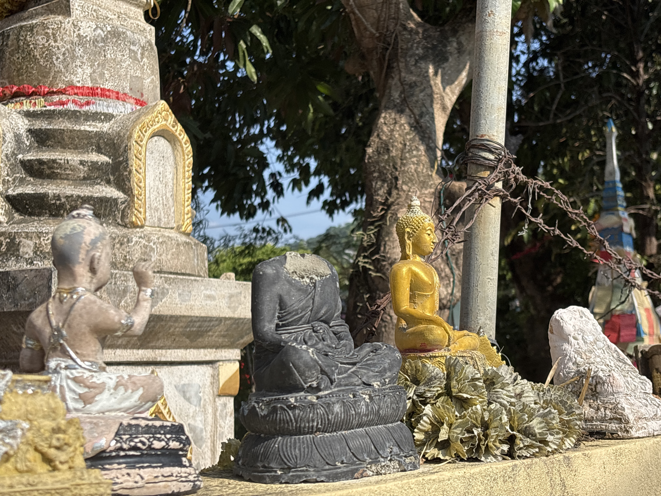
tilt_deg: +5.9
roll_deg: +0.7
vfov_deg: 28.0
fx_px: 993
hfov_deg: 36.8
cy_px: 248
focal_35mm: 52
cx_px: 330
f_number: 1.6
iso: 40
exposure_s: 1/2571
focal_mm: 5.96
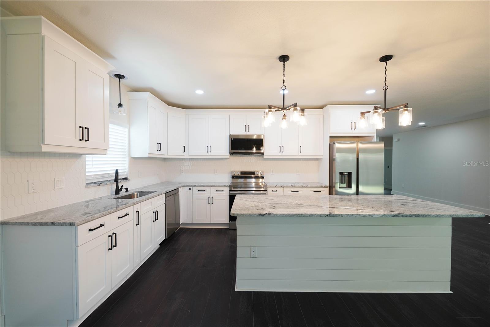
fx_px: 191
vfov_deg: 81.2
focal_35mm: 14
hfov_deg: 104.3
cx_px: 245
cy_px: 164
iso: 800
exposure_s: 1/200
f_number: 3.5
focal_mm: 14
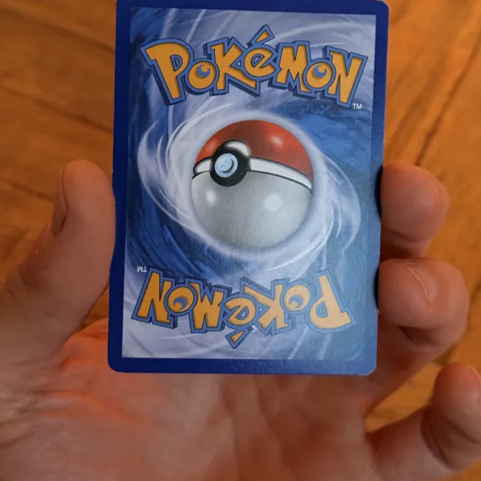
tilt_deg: -52.3
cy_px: 194
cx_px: 241
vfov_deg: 30.0
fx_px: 896
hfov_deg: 30.0
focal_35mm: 57
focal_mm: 6.76
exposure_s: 1/20
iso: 640
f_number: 1.78
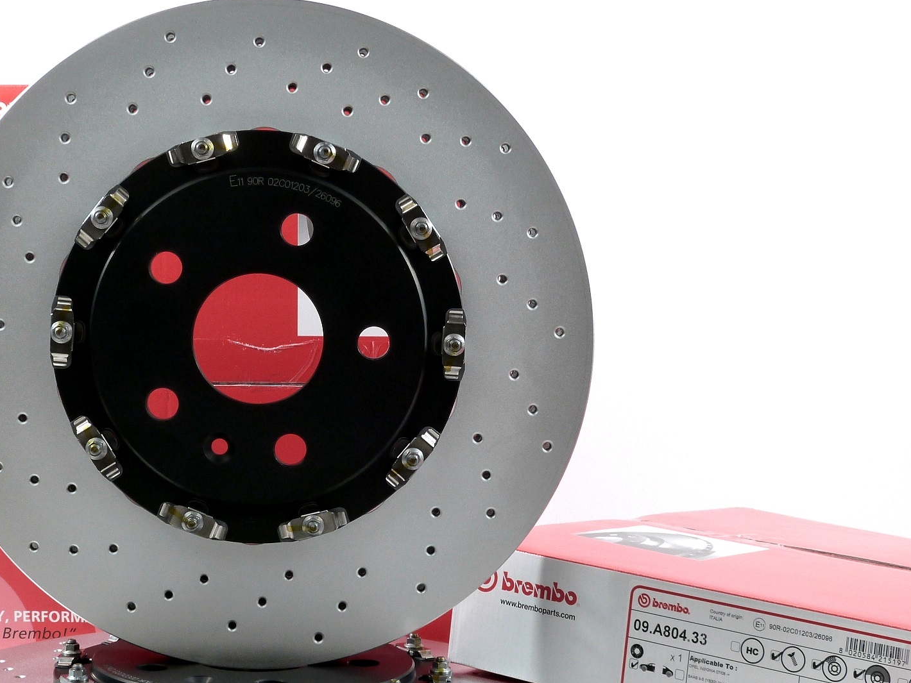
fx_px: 1816
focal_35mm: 69
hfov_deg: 28.1
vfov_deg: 21.3
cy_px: 416
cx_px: 350
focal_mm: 8.7
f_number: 4
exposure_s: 1/125
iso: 160
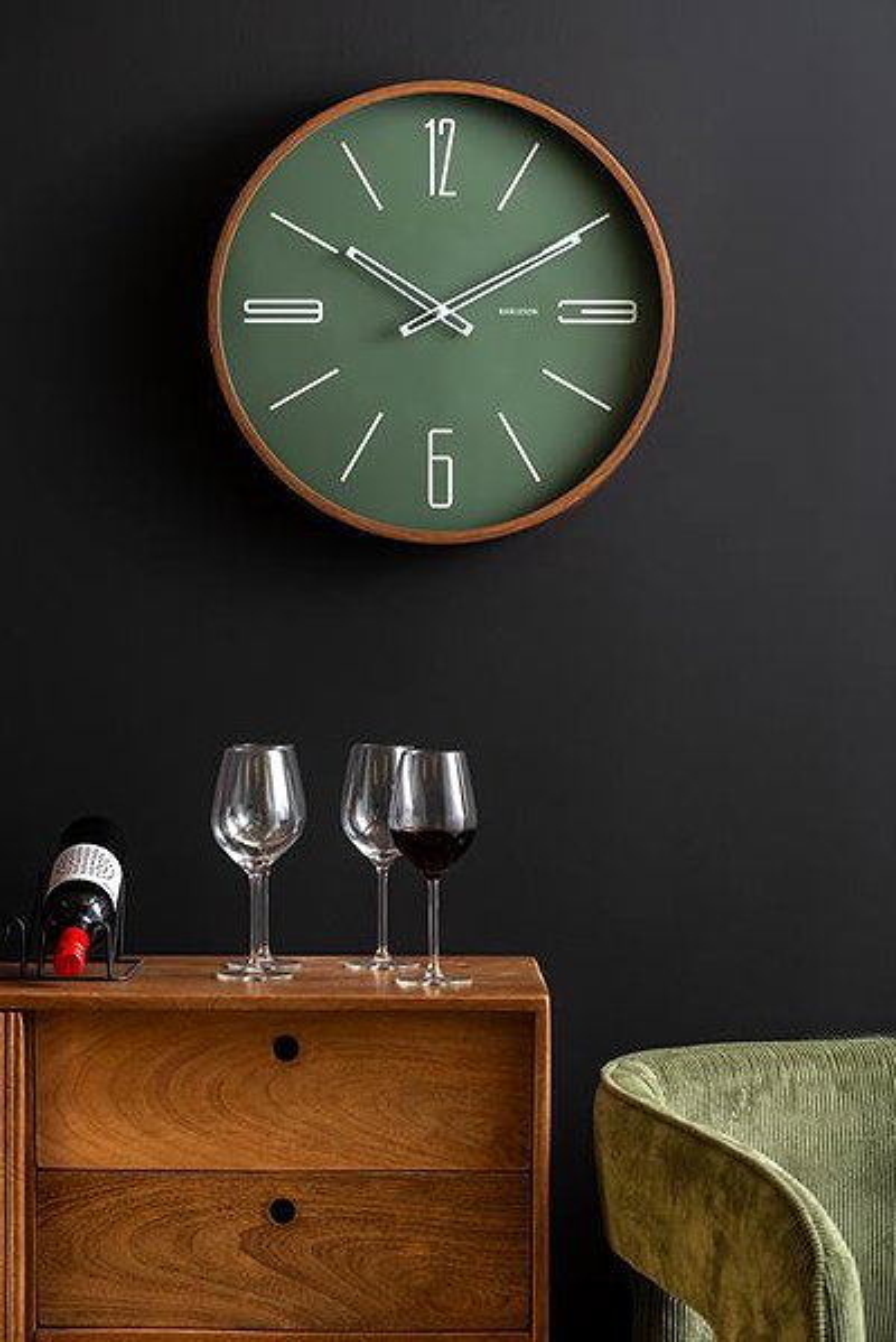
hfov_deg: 14.9
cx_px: 448
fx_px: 3430
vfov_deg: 22.1
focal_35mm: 92
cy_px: 671
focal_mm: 92
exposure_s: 1/125
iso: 160
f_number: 4.5
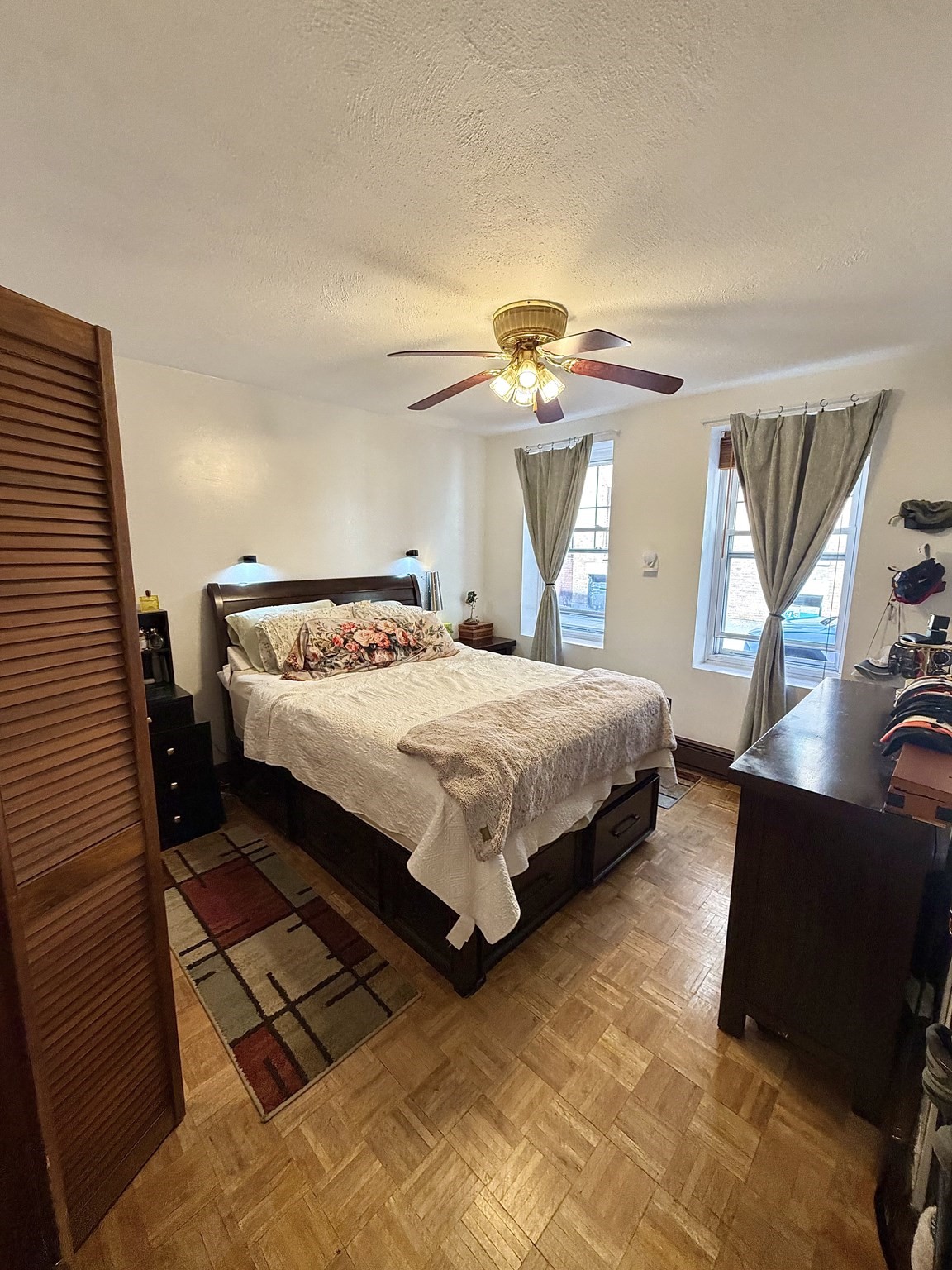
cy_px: 635
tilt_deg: -10.3
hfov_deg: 85.7
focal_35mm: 14
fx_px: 513
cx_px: 476
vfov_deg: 102.1
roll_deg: +0.3
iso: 250
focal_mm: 2.22
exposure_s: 1/60
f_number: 2.2
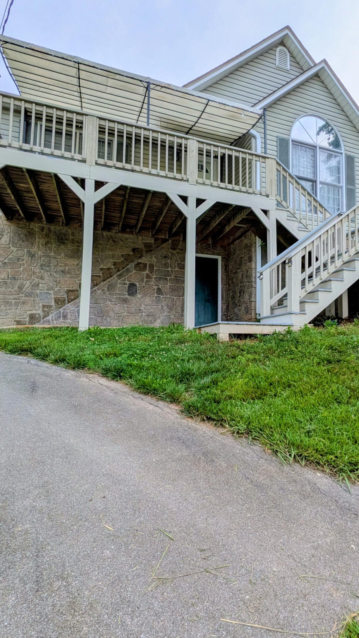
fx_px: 355
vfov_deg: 83.8
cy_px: 314
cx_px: 234
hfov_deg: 52.8
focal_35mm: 21
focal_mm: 1.85
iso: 56
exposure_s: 1/2237
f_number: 2.2
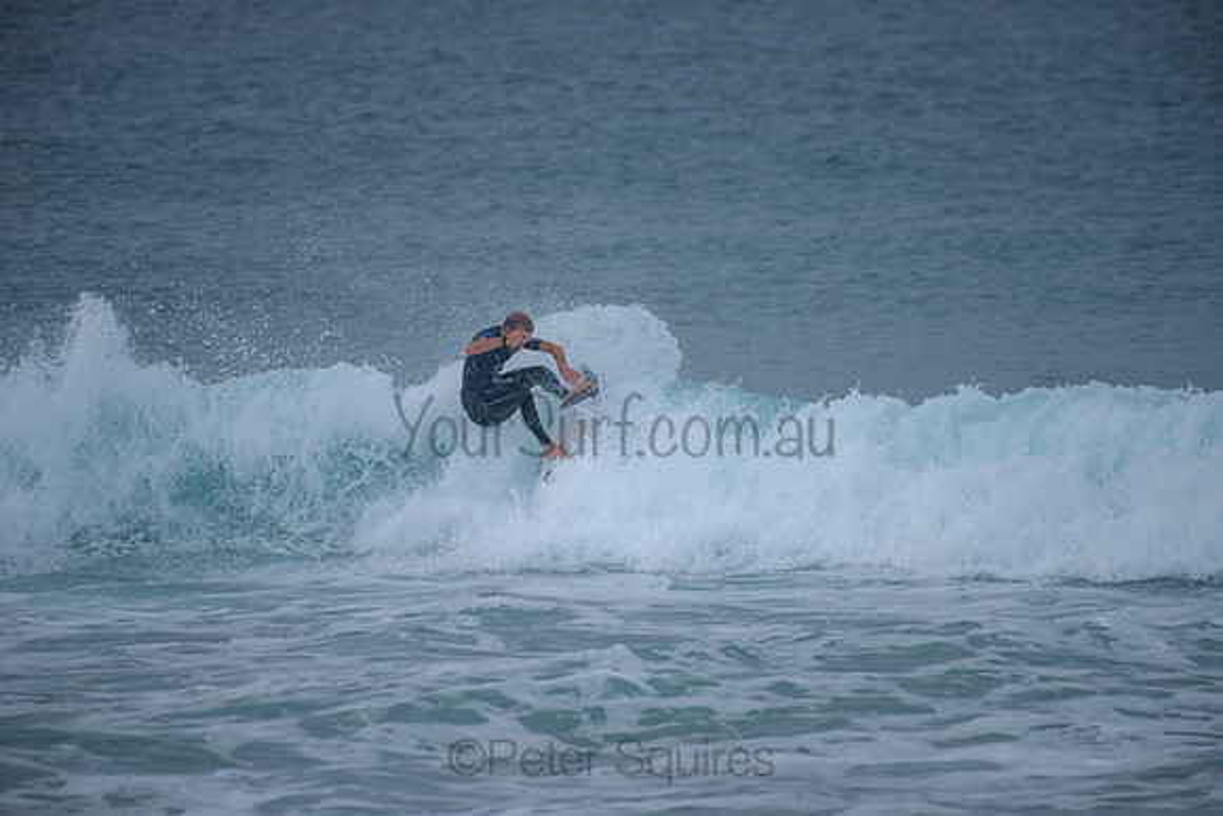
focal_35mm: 500
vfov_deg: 2.8
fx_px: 16989
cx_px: 612
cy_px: 408
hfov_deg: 4.1
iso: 360
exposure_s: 1/2000
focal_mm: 500
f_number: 5.6
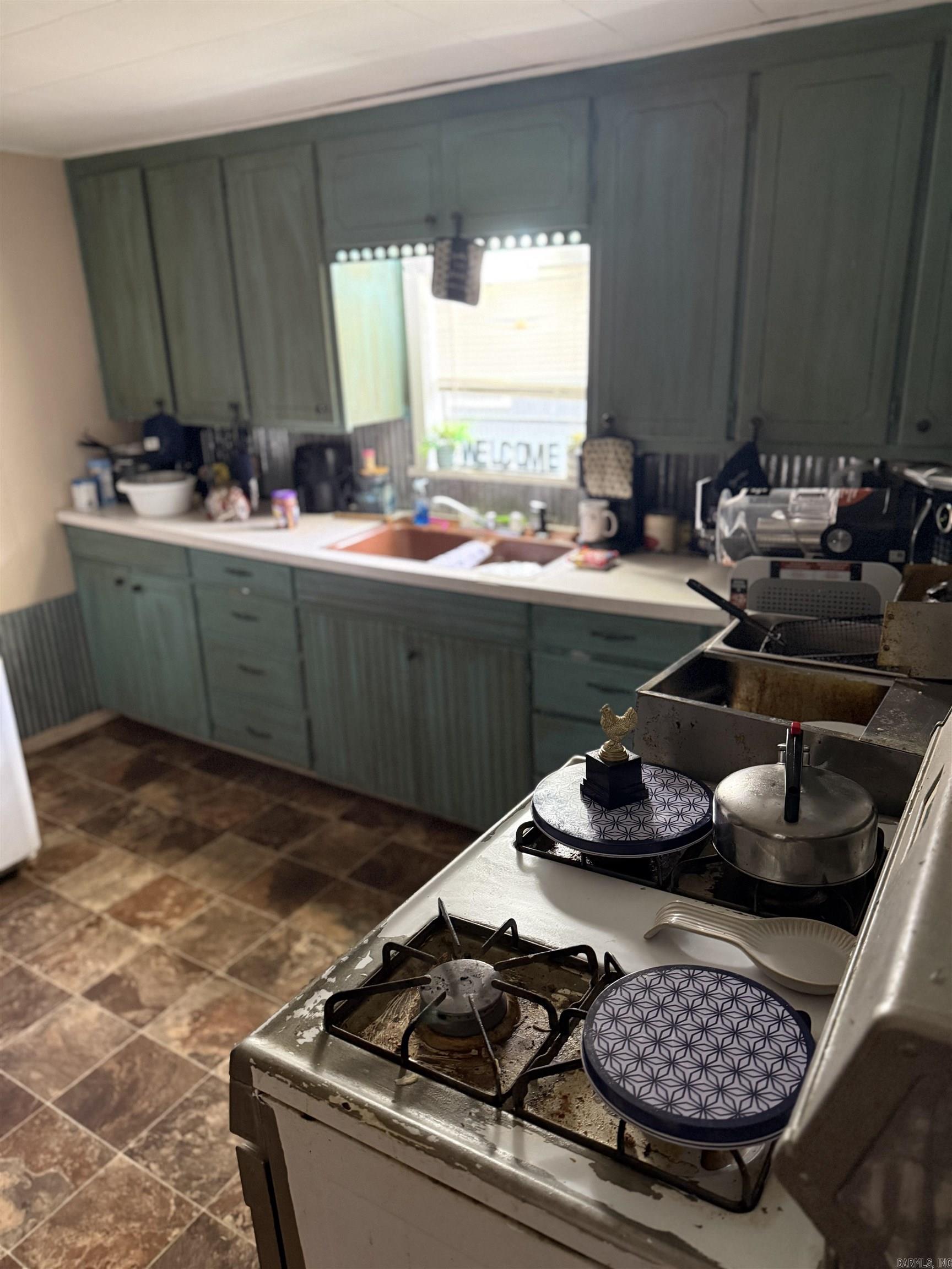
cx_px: 476
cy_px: 634
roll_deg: +2.0
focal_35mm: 24
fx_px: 880
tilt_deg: -17.8
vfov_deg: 71.6
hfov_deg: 56.8
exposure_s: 1/40
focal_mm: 6.76
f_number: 1.78
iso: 640
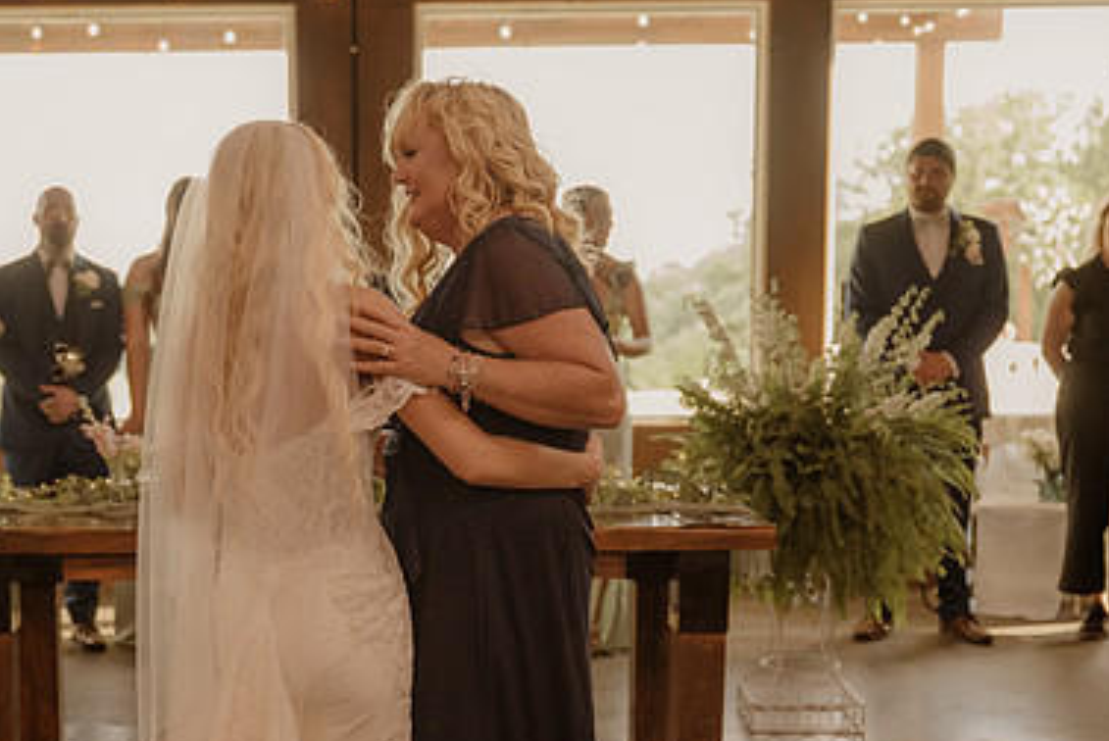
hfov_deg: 31.4
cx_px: 309
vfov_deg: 21.5
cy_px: 484
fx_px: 1942
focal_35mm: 63
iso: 1000
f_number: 2.8
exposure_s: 1/250
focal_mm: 40
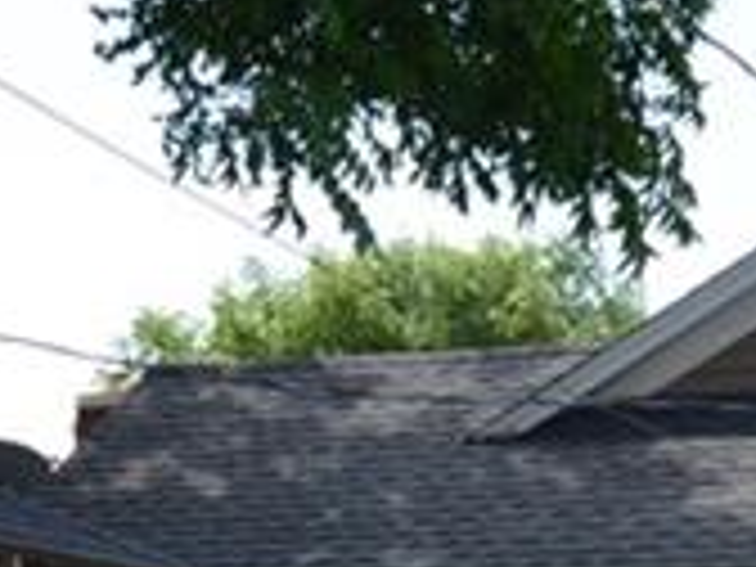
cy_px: 1004
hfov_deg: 12.4
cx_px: 90
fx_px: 3451
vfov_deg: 9.0
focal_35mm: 158
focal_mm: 18
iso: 100
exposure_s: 1/160
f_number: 6.3
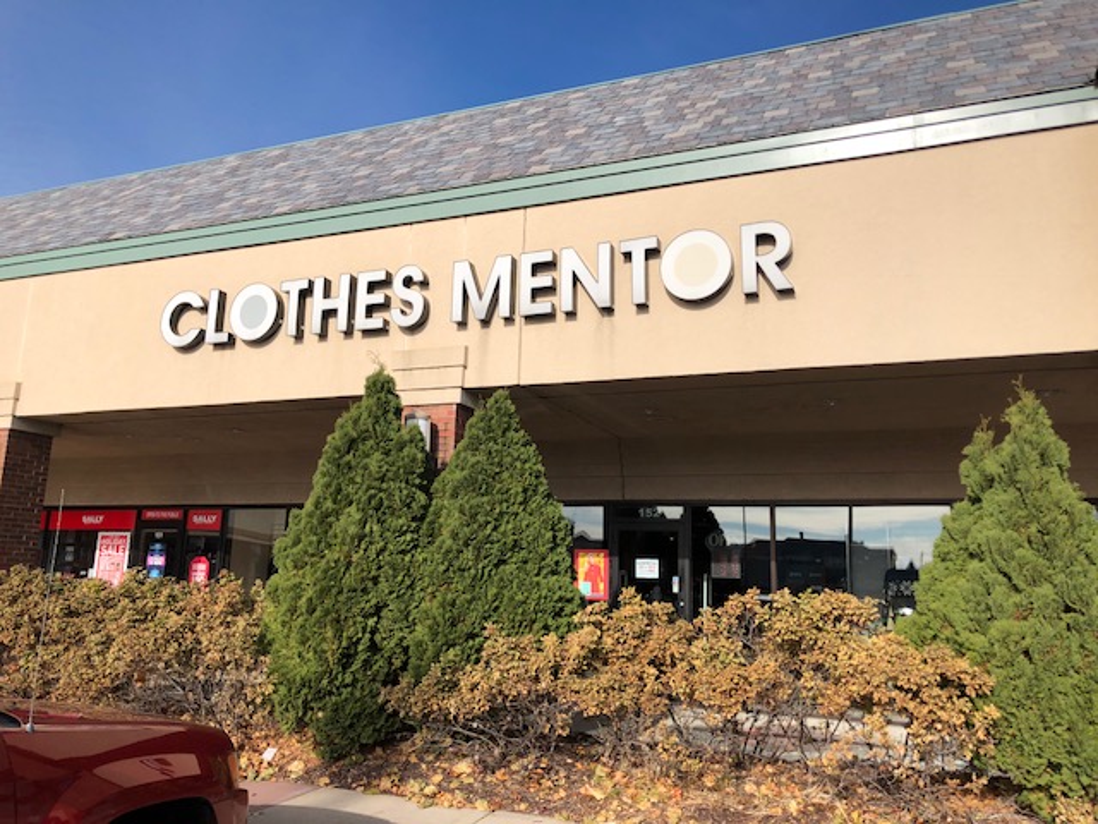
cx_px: 549
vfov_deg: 48.2
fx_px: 920
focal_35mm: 29
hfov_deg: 61.7
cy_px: 412
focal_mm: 3.99
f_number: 1.8
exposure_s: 1/3247
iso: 25
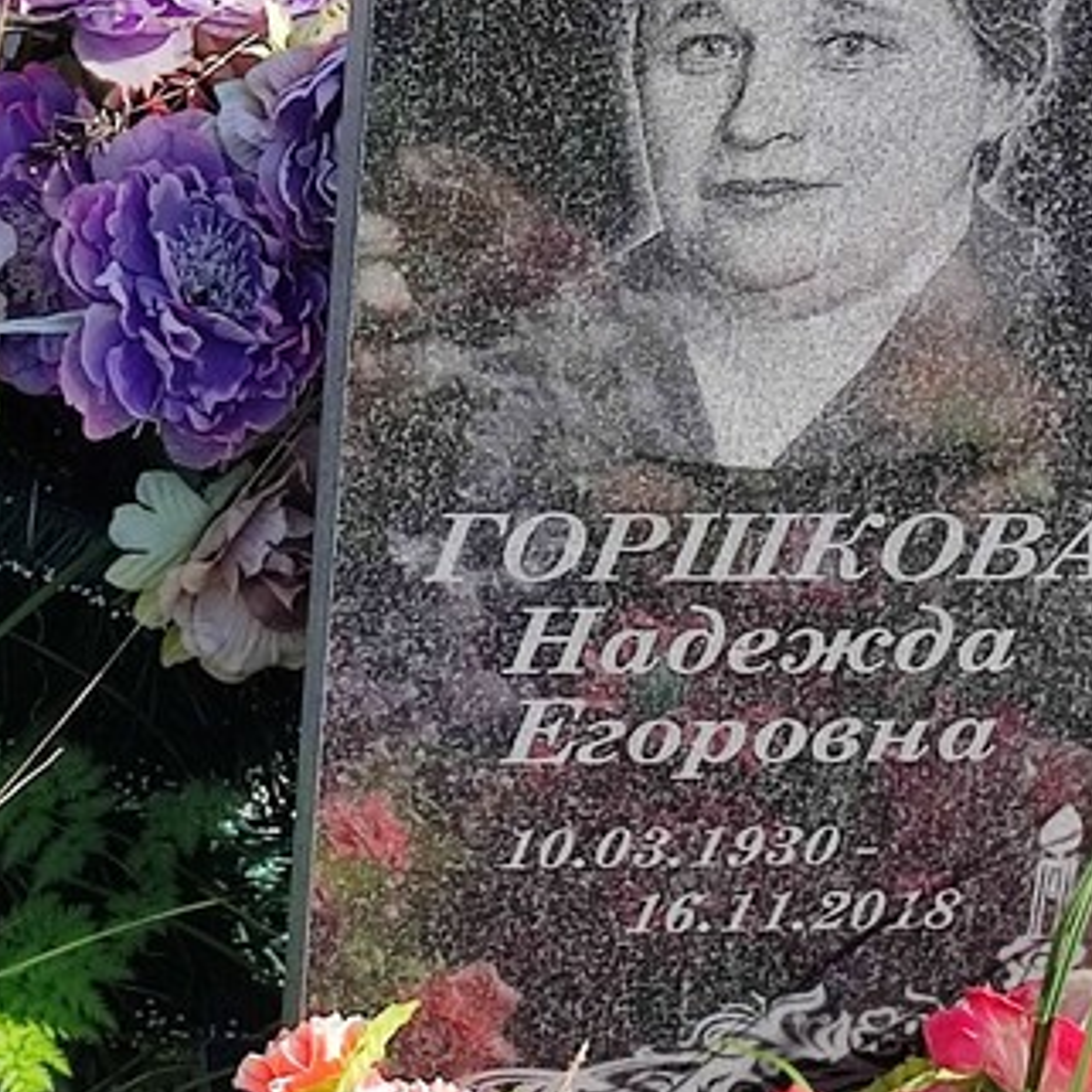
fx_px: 1963
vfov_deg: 30.4
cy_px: 221
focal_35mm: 55
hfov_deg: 31.0
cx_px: 408
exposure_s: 1/754
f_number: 1.9
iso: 50
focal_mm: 6.04
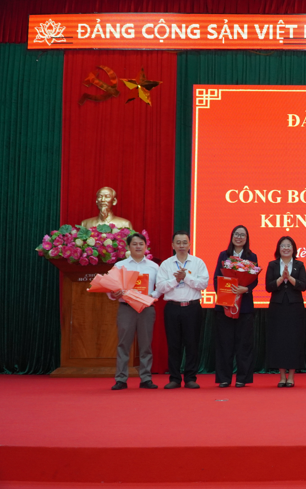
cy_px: 249
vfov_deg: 37.7
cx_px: 368
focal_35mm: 54
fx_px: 718
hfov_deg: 22.2
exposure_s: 1/160
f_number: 4
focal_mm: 23
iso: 1000
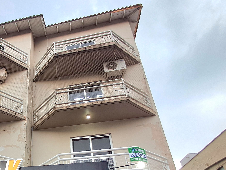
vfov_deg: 42.5
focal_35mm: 30
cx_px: 39
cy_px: 156
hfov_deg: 54.9
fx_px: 196
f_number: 2.2
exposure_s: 1/60.2
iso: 40
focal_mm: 1.64
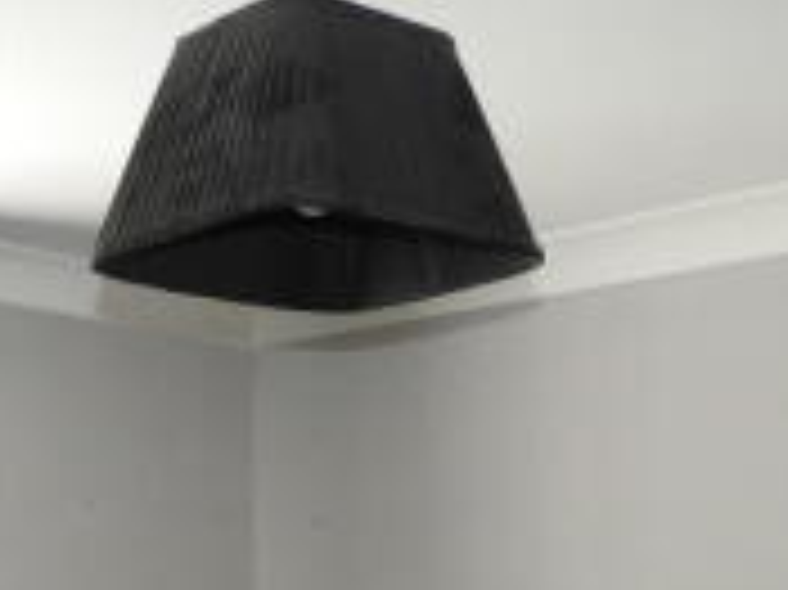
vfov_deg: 16.6
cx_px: 435
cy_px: 908
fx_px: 1820
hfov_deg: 24.4
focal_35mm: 80
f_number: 3.3
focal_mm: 4.3
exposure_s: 1/30
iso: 200
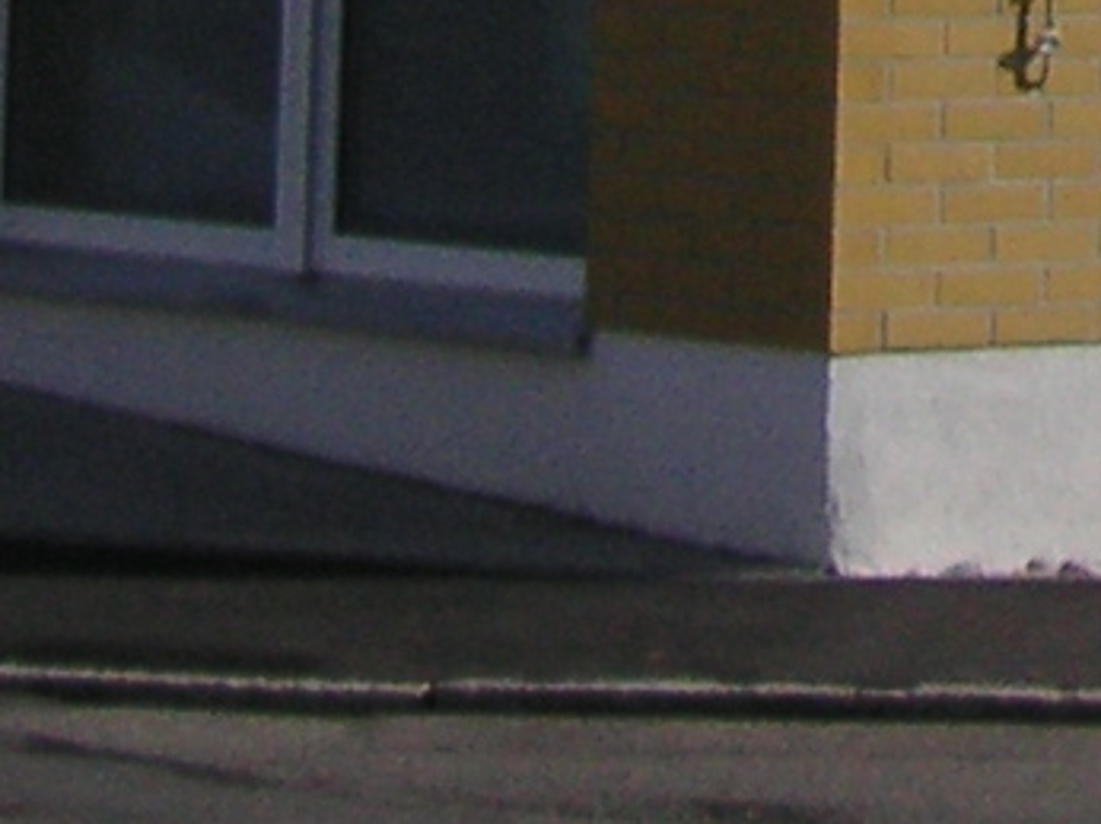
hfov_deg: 7.0
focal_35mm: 274
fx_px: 8709
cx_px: 2189
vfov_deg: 5.0
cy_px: -2125
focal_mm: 6.1
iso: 50
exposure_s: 1/350
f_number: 6.7
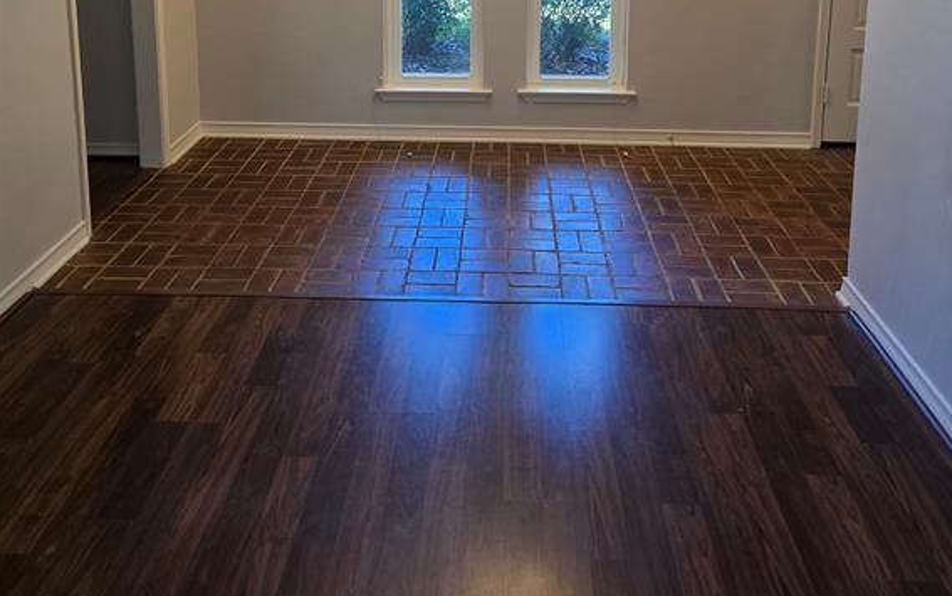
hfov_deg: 58.1
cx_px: 482
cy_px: -15
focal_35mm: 33
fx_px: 857
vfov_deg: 34.5
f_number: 1.7
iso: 160
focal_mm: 6.3
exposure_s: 1/120
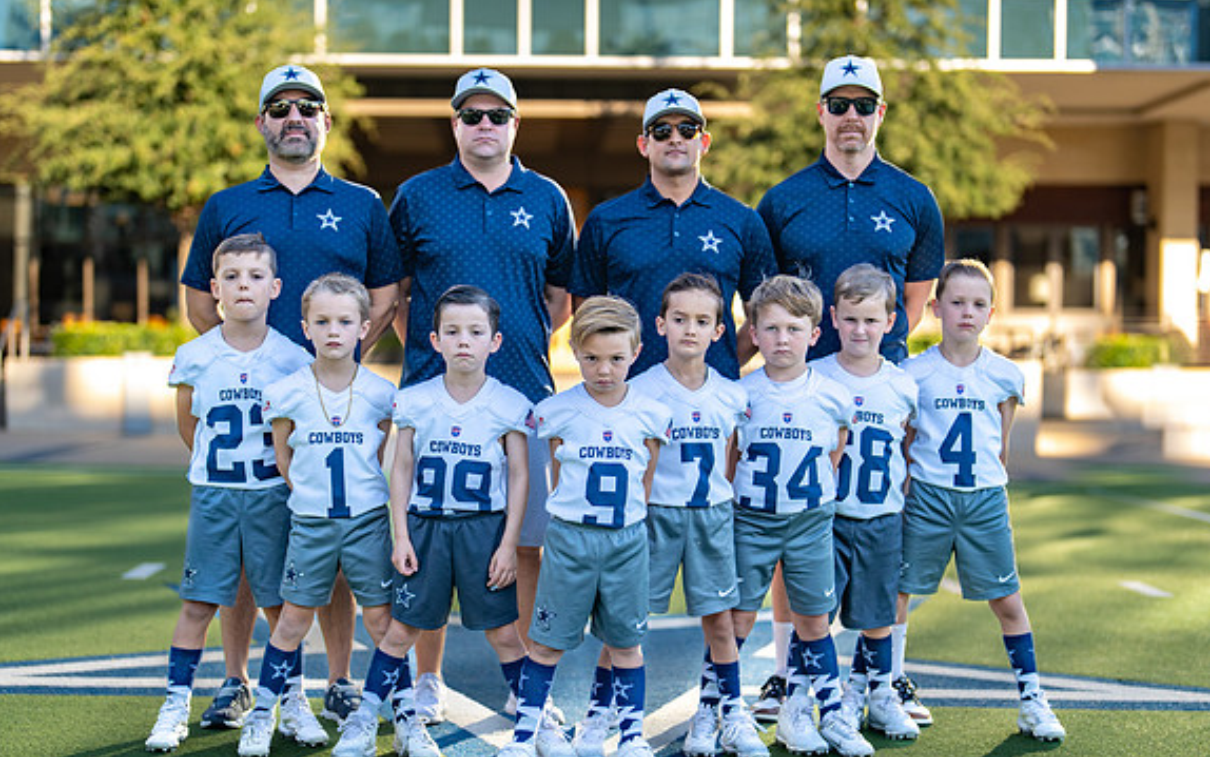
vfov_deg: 18.9
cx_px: 609
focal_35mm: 69
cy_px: 467
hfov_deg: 29.8
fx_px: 2276
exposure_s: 1/2000
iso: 100
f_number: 1.2
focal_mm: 50
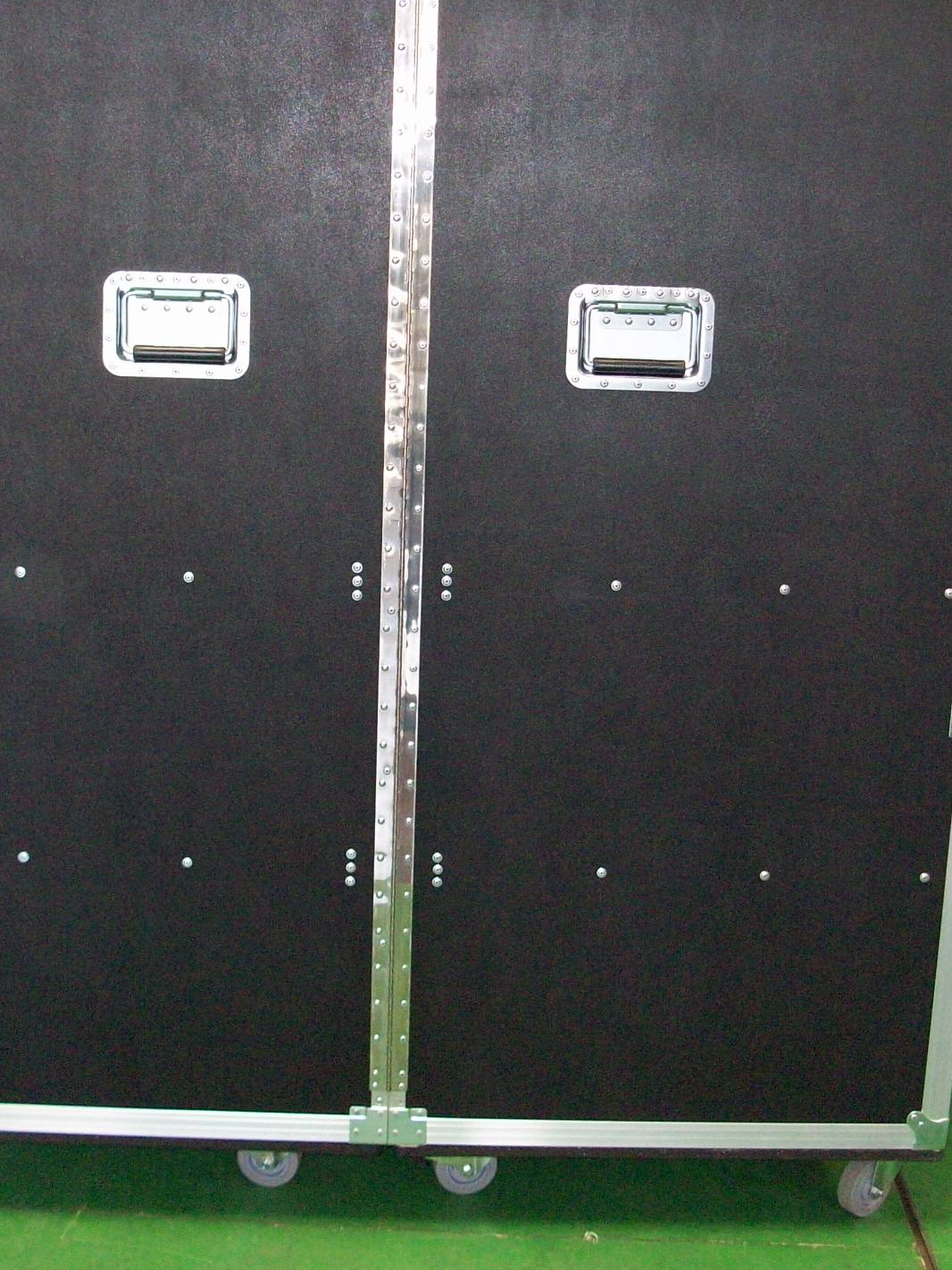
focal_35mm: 49
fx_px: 1797
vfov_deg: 38.4
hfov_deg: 29.6
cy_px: 406
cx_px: 400
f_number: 2.8
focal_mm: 5.7
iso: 200
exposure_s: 1/60
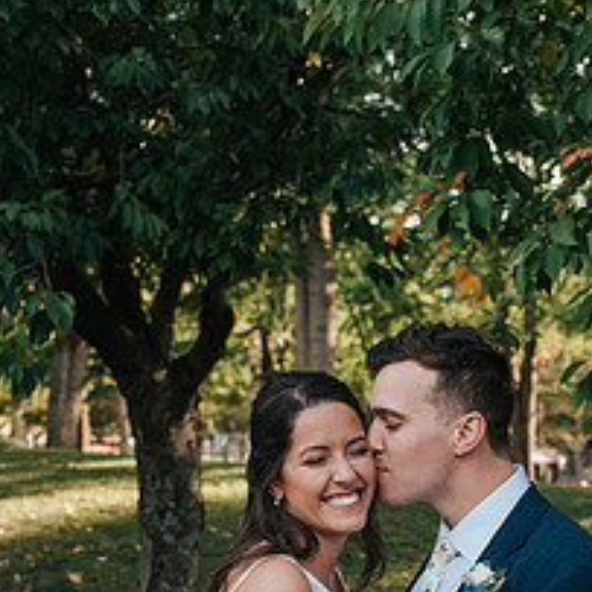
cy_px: 592
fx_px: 1277
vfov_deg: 24.9
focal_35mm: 66
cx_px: 385
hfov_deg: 26.0
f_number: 4
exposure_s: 1/1000
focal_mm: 35
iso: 1000
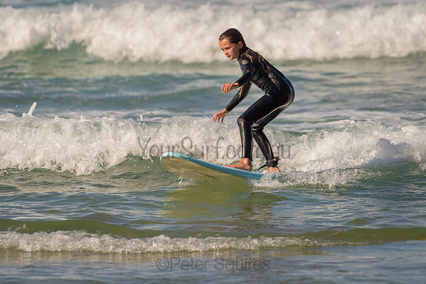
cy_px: 110
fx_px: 7259
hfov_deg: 3.4
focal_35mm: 613
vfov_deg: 2.2
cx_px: 261
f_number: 5.6
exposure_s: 1/2000
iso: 140
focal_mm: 500
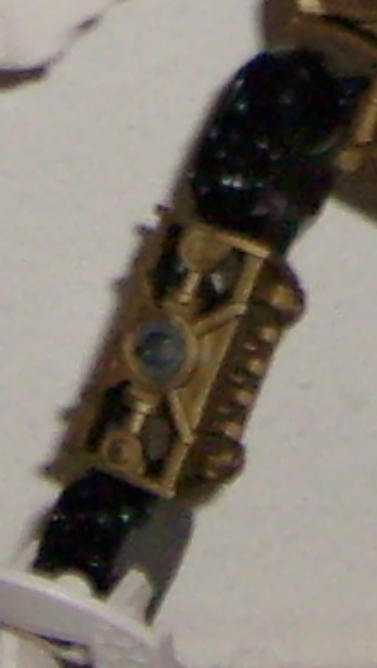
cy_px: -409
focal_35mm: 275
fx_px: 4877
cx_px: 332
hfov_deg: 4.4
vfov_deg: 7.7
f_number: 2.8
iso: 100
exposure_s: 1/45
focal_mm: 5.8
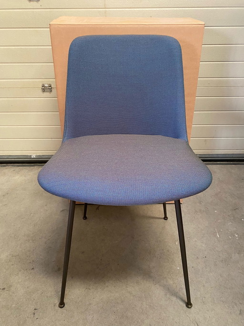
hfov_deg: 53.0
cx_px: 122
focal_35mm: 26
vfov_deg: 67.3
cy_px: 163
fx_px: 244
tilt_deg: -24.5
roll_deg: +1.9
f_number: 1.8
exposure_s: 1/50
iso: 320
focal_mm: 4.25
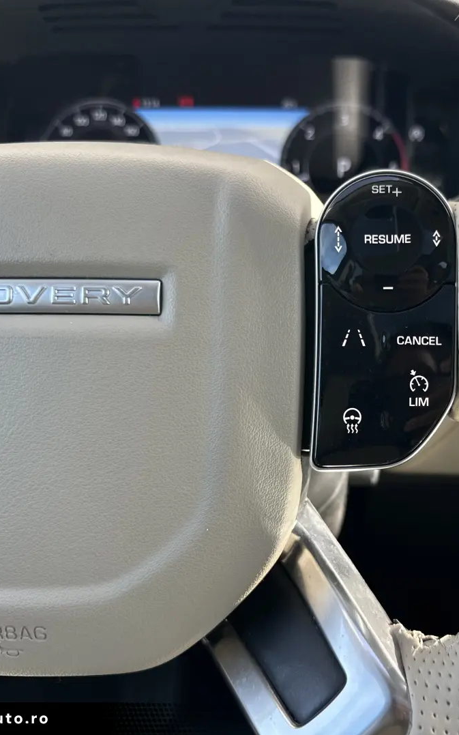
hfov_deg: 35.9
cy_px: 368
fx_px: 681
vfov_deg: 56.7
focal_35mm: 34
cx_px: 375
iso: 64
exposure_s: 1/235
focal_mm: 6.86
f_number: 1.78
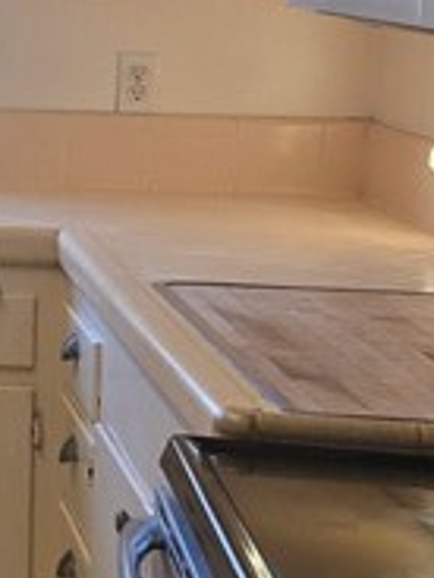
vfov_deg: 15.2
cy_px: 66
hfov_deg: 9.9
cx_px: -670
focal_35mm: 128
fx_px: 2140
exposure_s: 1/120
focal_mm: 5.4
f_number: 1.8
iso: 100
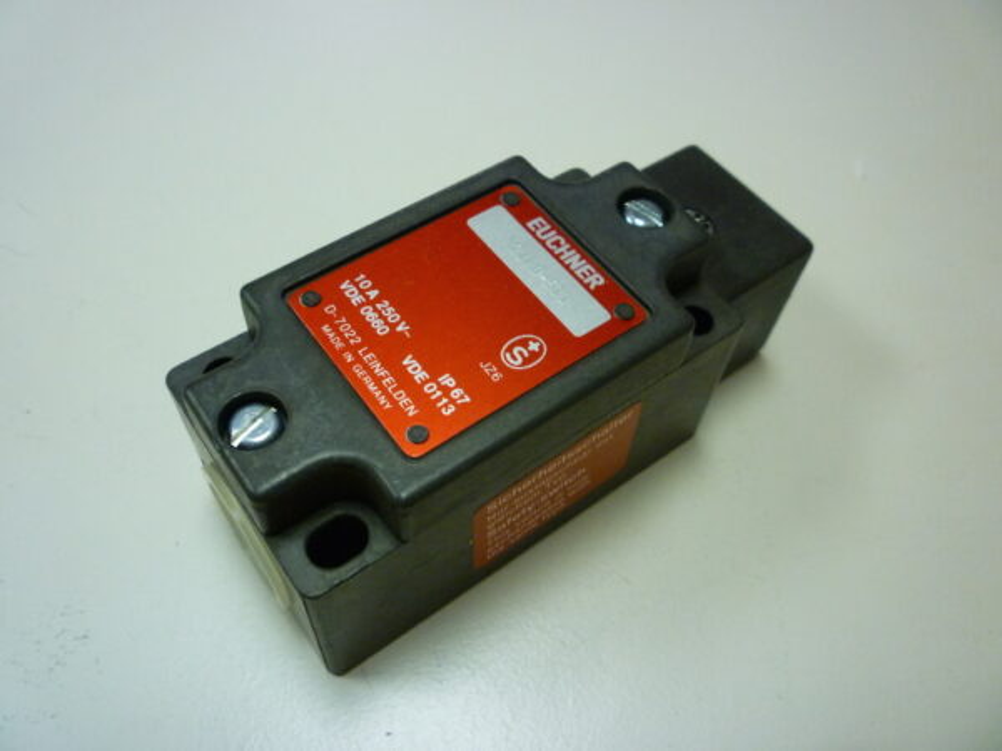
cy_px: 376
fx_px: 839
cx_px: 501
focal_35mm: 29
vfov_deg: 48.2
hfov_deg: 61.7
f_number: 3.3
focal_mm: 5.2
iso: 400
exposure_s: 1/30
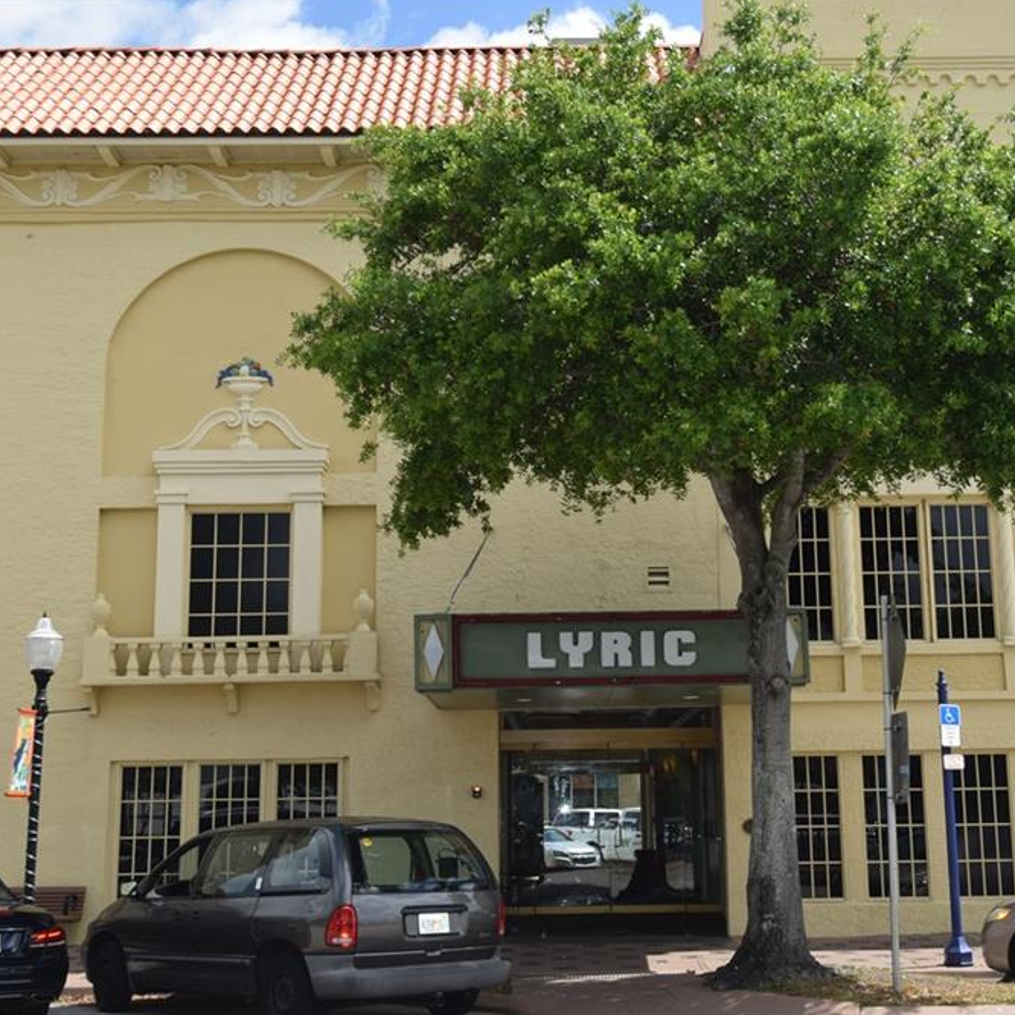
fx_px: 1559
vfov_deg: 36.1
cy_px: 512
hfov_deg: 36.0
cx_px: 579
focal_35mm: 47
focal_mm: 24
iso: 100
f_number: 8
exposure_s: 1/200
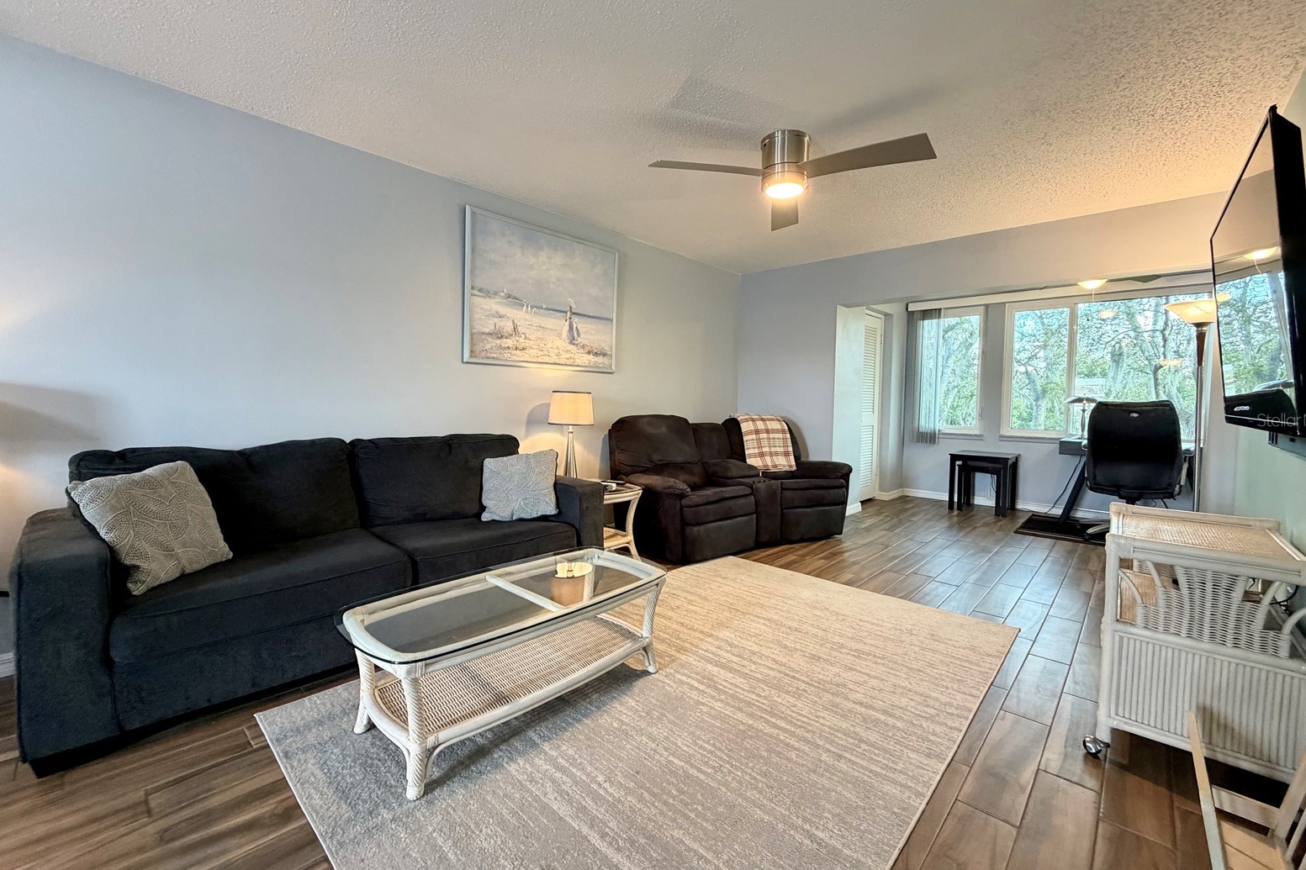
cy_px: 419
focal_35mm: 15
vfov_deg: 77.3
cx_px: 664
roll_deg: -0.8
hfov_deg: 100.4
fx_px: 544
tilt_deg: -2.0
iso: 320
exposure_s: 1/60
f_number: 2.2
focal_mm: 2.22
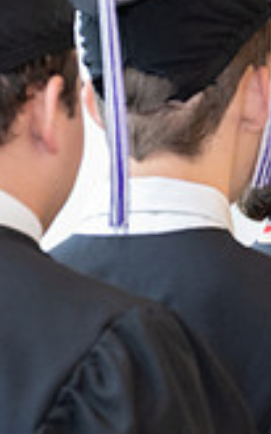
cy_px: 403
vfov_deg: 5.1
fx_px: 4849
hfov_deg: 3.1
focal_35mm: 410
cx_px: 1000
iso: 800
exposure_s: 1/125
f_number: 5
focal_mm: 84
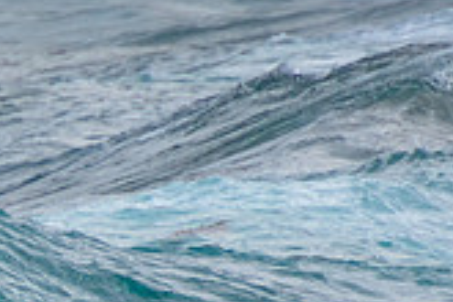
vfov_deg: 0.7
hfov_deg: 1.0
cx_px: -82
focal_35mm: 2104
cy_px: 323
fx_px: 26473
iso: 320
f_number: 5.6
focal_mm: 400
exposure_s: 1/1000
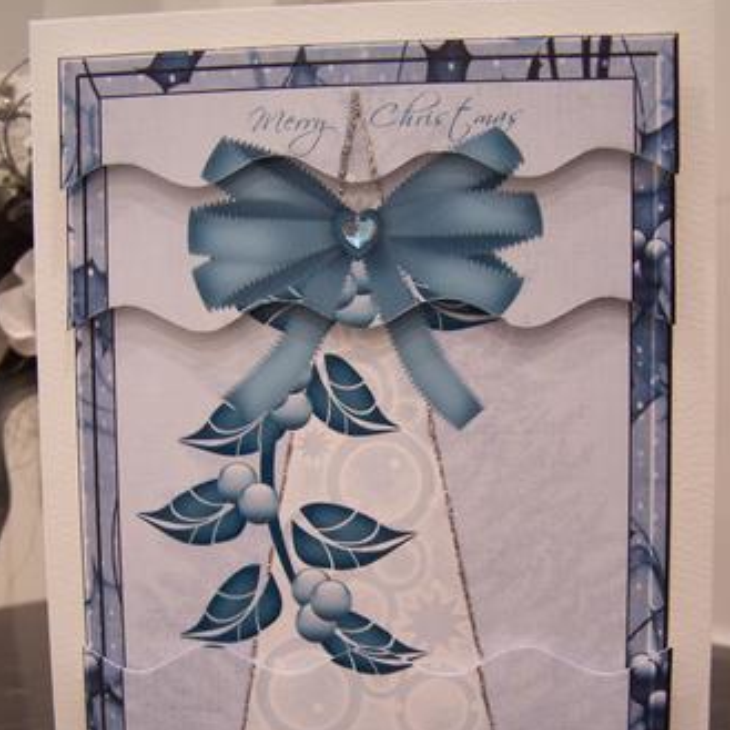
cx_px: 362
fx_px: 1098
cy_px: 457
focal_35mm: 46
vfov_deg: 36.6
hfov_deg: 36.8
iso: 140
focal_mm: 6.3
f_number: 2.8
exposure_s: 1/10
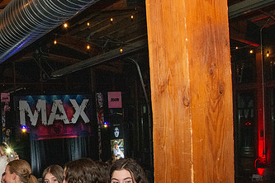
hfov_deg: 39.7
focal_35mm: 47
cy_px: 144
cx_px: 42
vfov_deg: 28.1
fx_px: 359
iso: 4000
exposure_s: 1/160
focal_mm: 18
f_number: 9
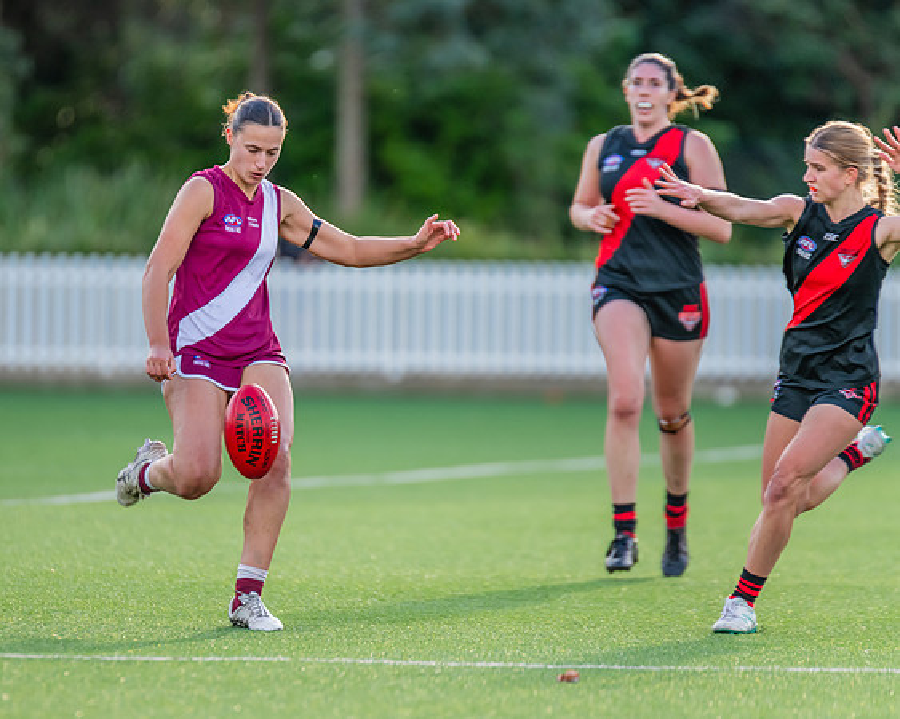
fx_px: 14382
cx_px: 297
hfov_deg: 3.6
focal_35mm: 540
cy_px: 372
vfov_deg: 2.9
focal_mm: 420
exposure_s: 1/800
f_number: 4
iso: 800
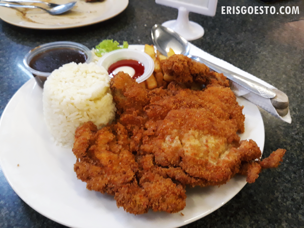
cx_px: 152
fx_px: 237
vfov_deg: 51.4
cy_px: 114
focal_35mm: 27
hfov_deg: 65.3
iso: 250
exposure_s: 1/25
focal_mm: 3.71
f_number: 1.7
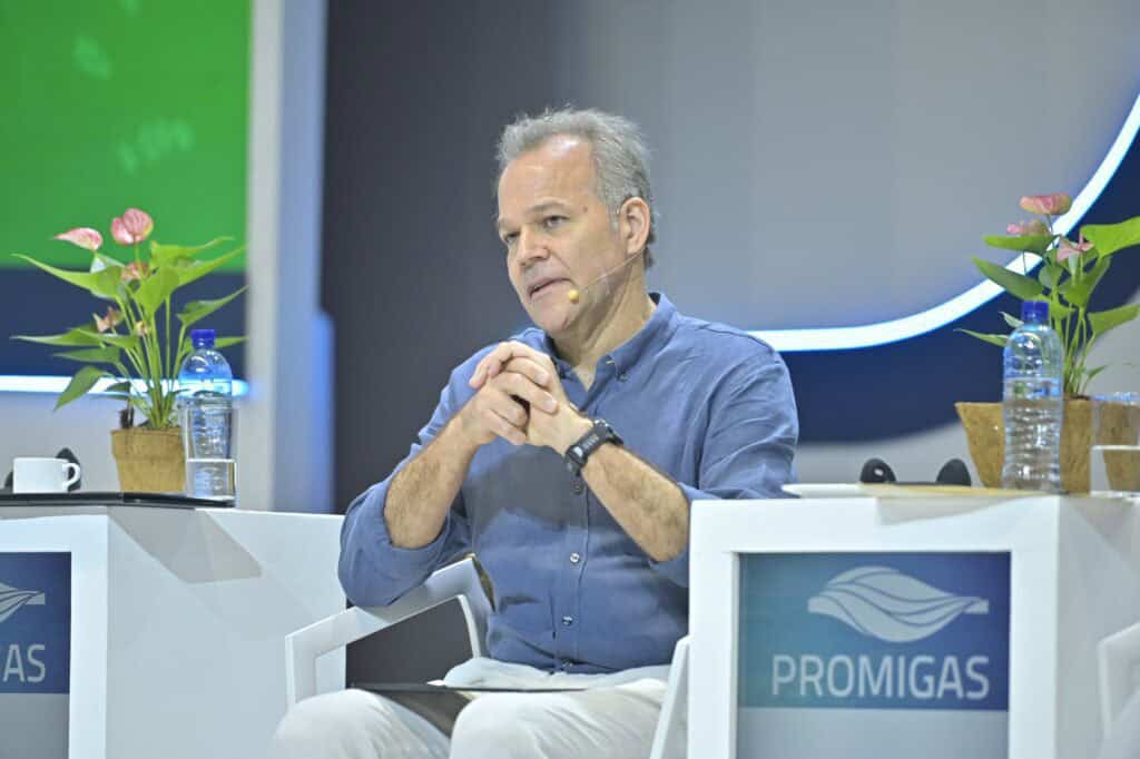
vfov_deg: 6.9
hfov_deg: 10.3
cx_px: 570
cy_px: 380
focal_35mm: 200
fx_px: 6331
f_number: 2.8
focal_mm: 200
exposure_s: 1/250
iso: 320
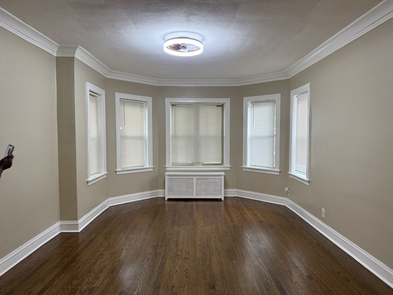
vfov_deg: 56.8
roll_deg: -0.1
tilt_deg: -2.0
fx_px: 272
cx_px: 196
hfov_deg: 71.6
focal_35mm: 24
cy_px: 148
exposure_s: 1/60
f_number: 1.78
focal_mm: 6.76
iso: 160
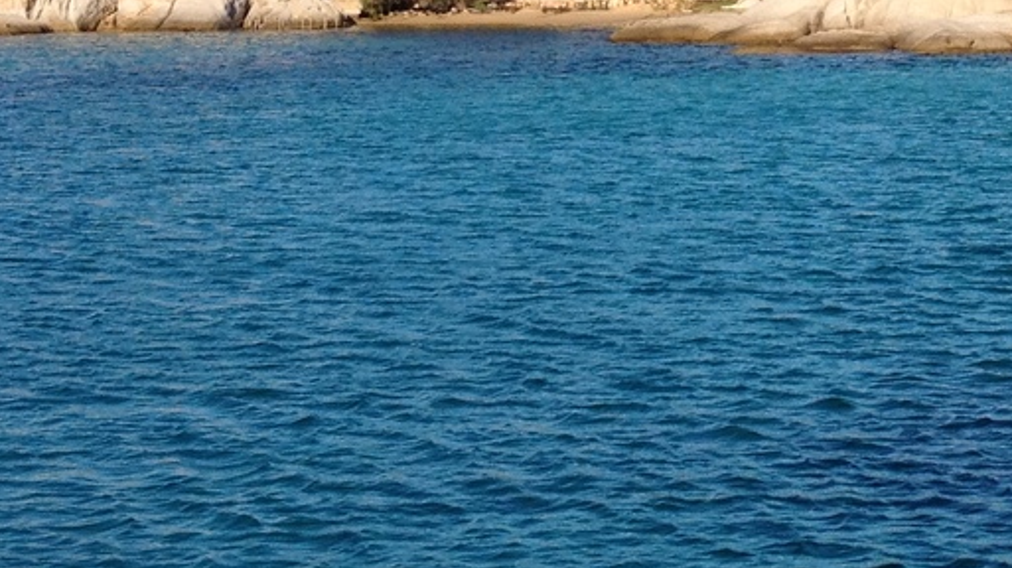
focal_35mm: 119
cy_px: -97
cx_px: 971
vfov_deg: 10.0
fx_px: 3192
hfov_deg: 17.7
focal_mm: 4.28
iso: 64
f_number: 2.4
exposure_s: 1/1905
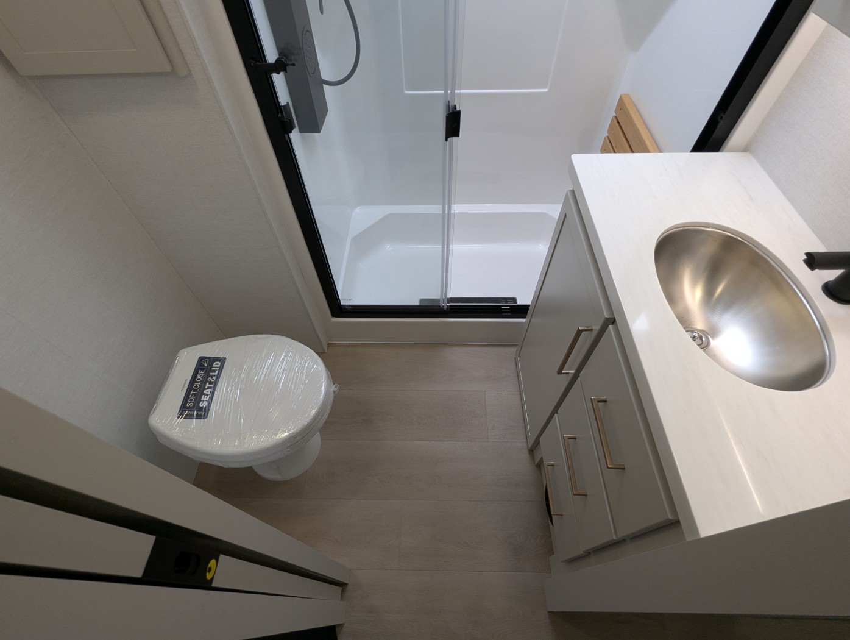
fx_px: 393
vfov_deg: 78.2
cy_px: 320
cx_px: 425
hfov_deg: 94.4
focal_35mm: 16
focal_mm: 2.35
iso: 94
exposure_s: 1/141
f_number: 2.2
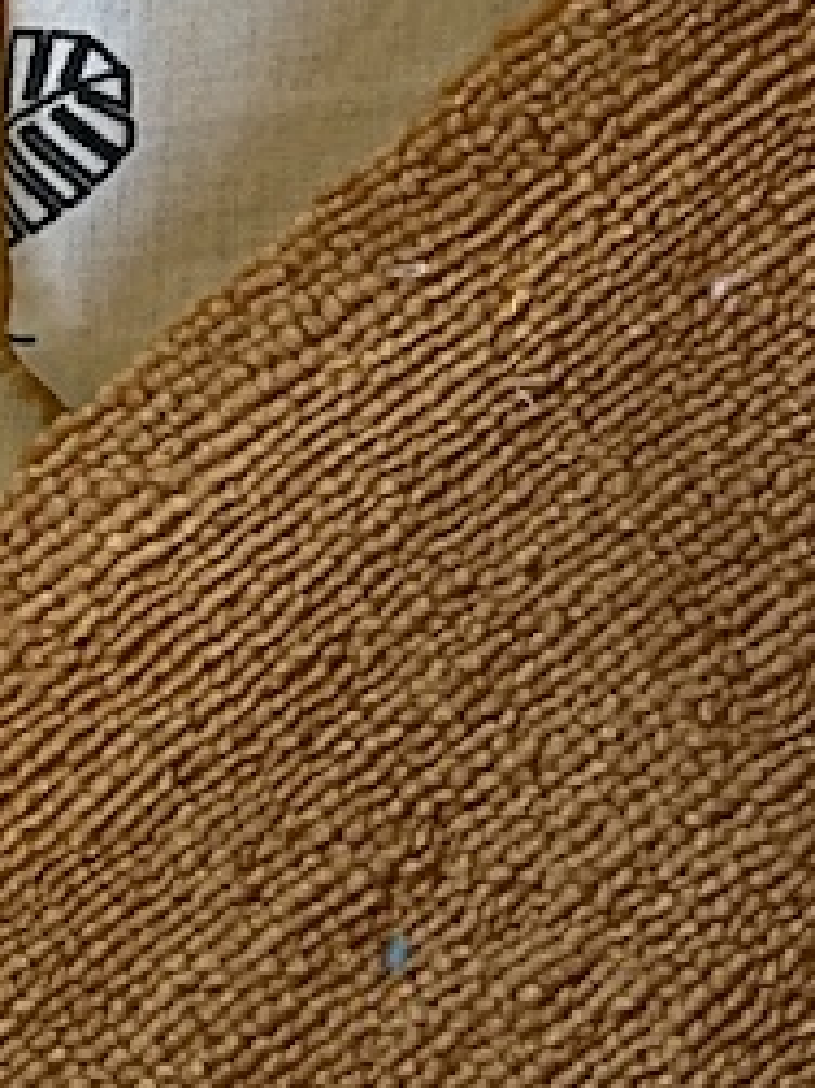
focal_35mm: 148
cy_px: -776
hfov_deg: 9.8
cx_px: 1118
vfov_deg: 12.4
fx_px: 4650
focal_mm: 3
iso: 25
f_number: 1.8
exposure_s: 1/100
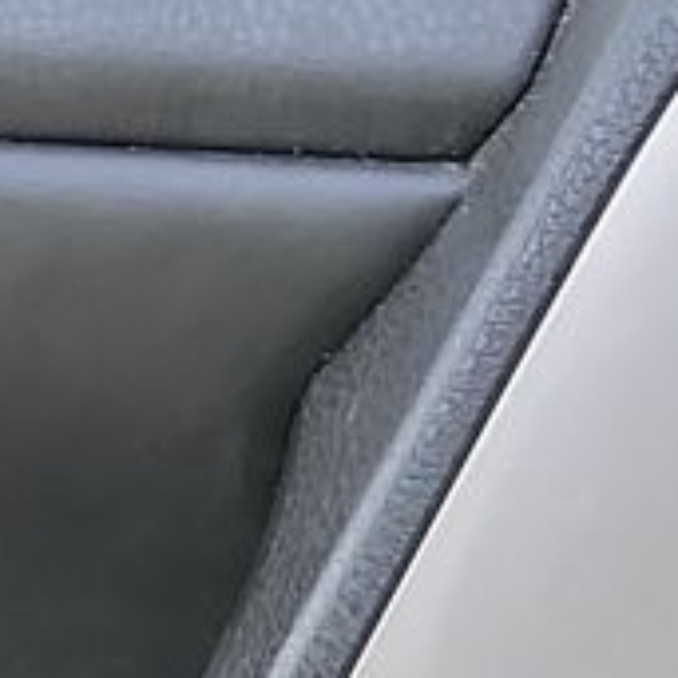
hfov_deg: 8.7
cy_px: 1578
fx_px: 4388
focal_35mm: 198
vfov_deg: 8.2
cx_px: -151
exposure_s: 1/59
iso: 681
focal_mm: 6.7
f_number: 1.8
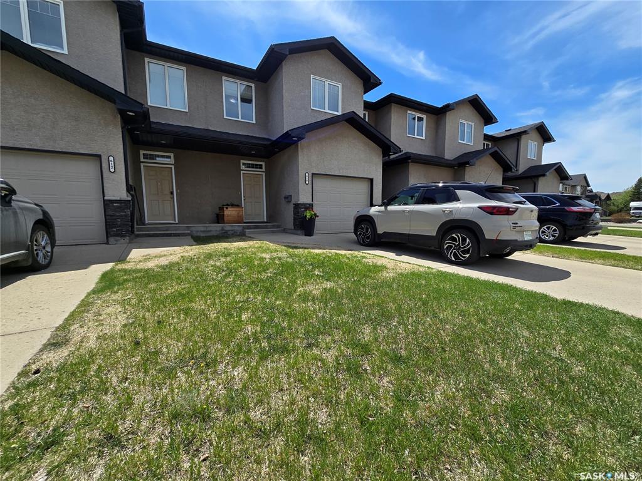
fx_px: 241
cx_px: 321
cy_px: 240
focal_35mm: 13
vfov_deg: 89.9
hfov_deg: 106.2
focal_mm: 2.2
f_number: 2.2
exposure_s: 1/2551
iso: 50
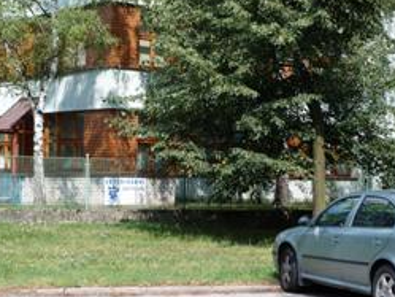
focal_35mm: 89
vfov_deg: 16.6
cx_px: 164
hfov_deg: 22.0
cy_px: 162
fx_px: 1016
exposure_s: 1/200
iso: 80
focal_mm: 10.2
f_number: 4.5
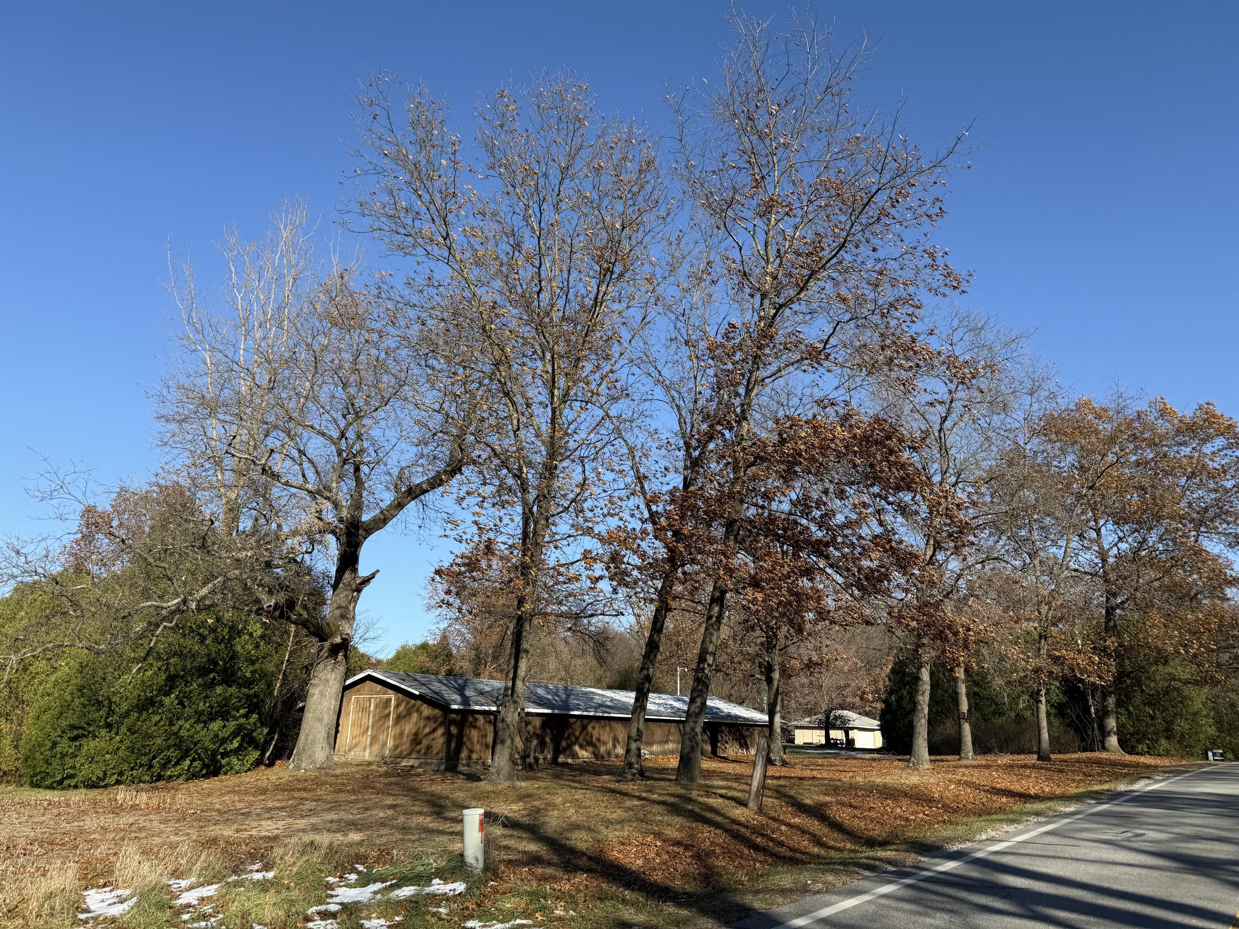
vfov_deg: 56.8
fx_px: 859
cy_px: 464
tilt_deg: +12.6
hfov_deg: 71.6
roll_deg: +1.2
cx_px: 620
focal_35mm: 24
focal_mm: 6.76
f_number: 1.78
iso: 80
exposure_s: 1/3279
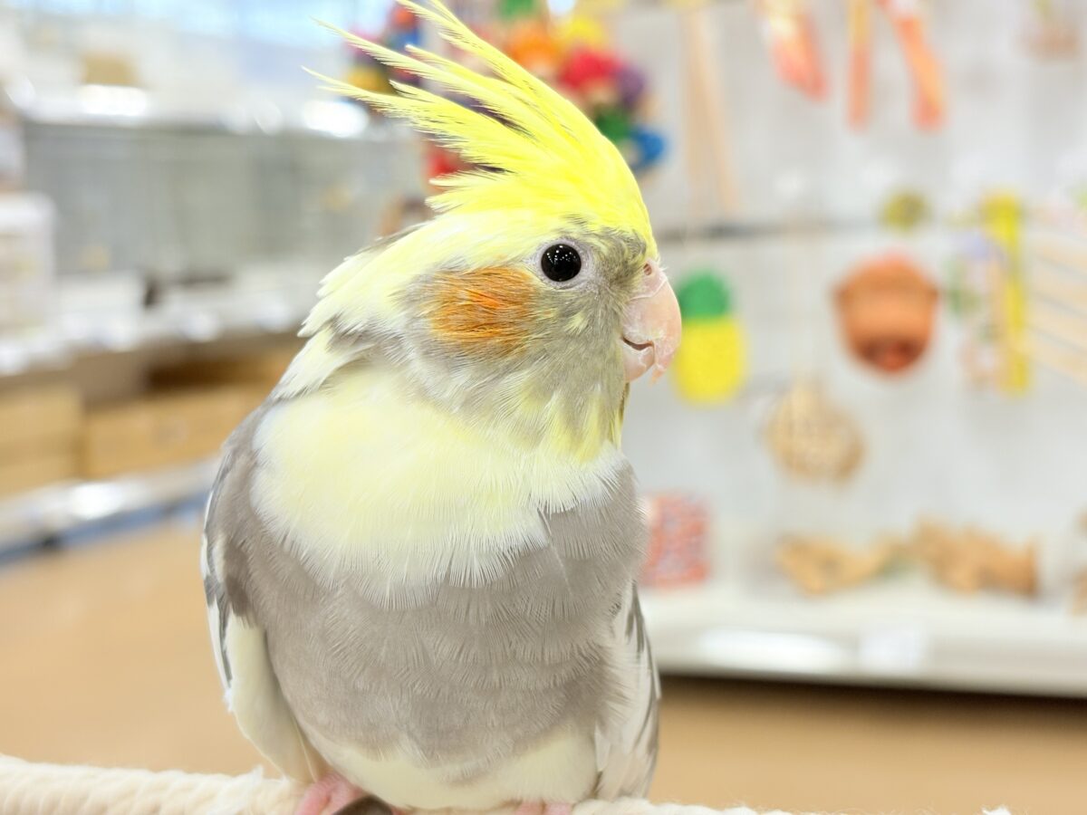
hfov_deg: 36.8
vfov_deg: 28.0
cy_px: 408
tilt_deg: -5.1
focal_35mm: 52
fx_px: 1633
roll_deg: +4.9
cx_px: 544
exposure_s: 1/50
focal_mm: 5.96
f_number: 1.6
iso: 50
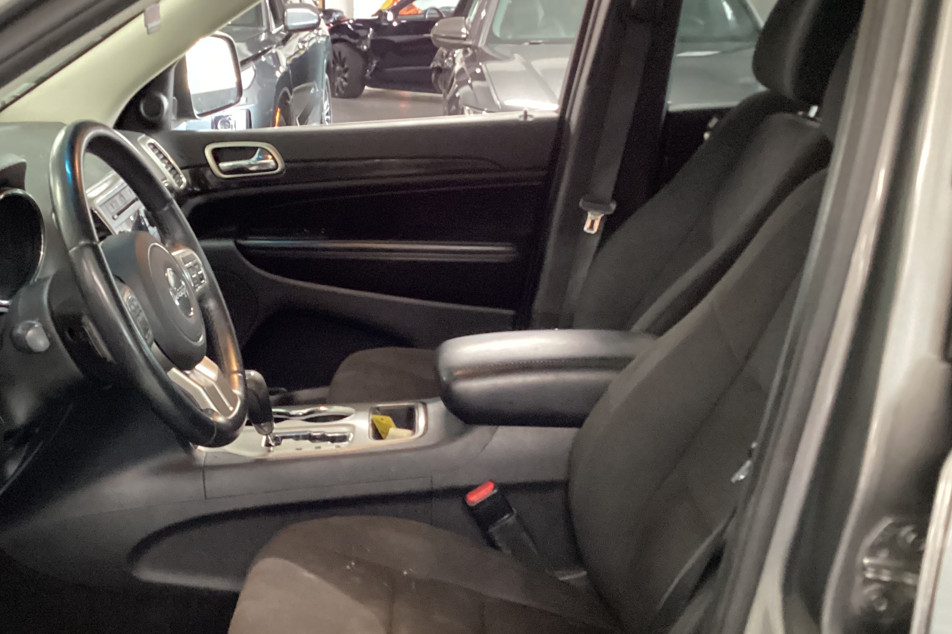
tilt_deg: -24.0
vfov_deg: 29.1
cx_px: 349
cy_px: 416
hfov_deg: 42.4
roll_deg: +0.5
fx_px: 1216
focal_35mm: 46
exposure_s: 1/20
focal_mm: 3.3
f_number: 2.4
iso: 640
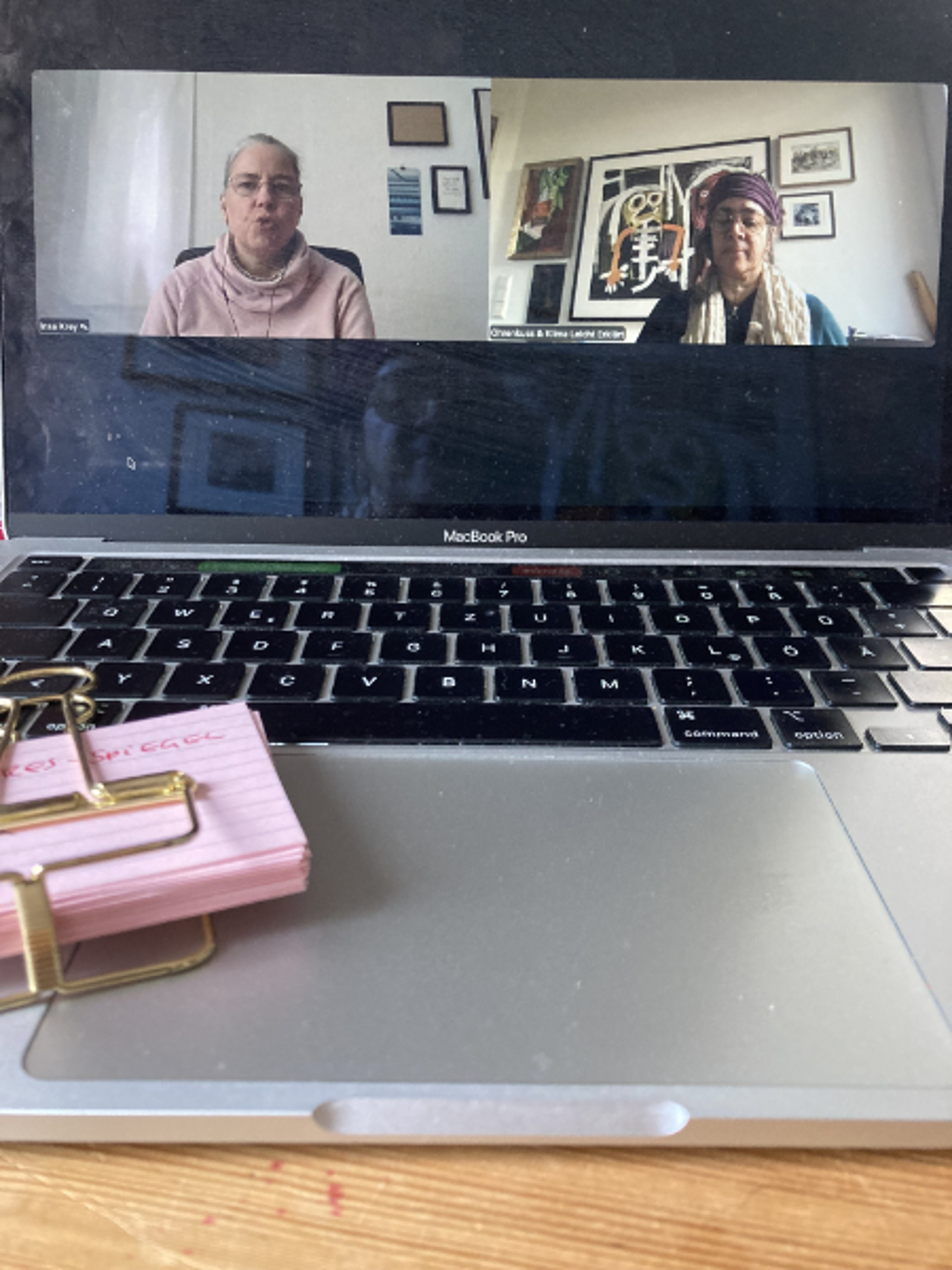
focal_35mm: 28
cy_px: 635
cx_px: 476
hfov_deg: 49.7
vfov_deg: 63.4
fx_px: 1027
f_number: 1.8
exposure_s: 1/60
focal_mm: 4
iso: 320
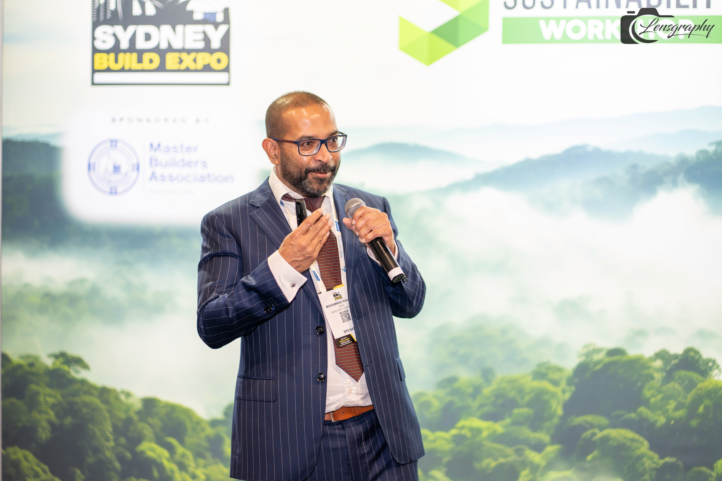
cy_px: 240
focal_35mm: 85
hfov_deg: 23.9
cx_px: 361
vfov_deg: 16.1
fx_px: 1705
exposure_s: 1/200
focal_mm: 85
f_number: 1.8
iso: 640
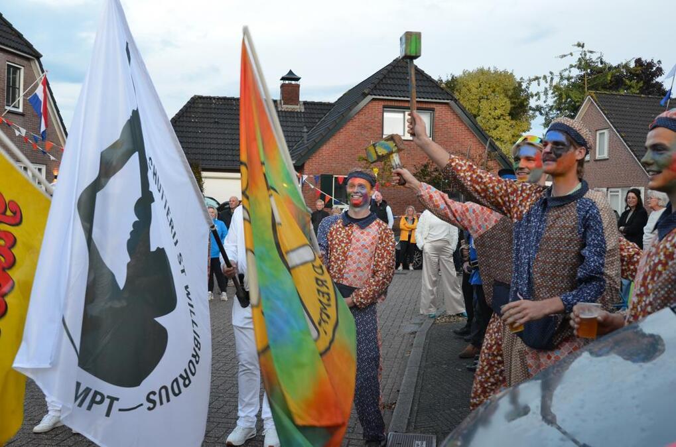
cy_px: 224
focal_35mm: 36
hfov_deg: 53.2
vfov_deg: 36.7
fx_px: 674
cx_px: 338
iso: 800
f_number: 4
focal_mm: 24
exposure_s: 1/60
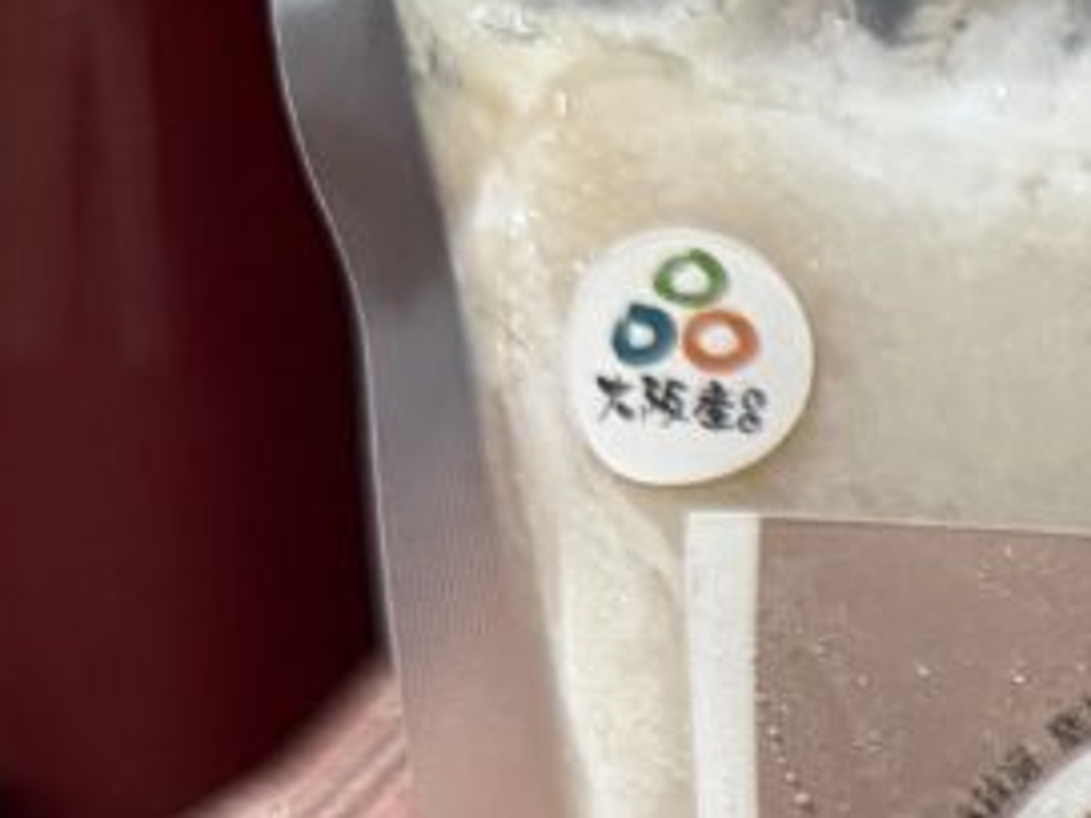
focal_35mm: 113
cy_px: 1468
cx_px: 2006
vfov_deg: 12.1
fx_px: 3561
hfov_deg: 15.0
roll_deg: -0.4
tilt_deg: -12.1
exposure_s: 1/60
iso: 500
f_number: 1.78
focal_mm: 6.76
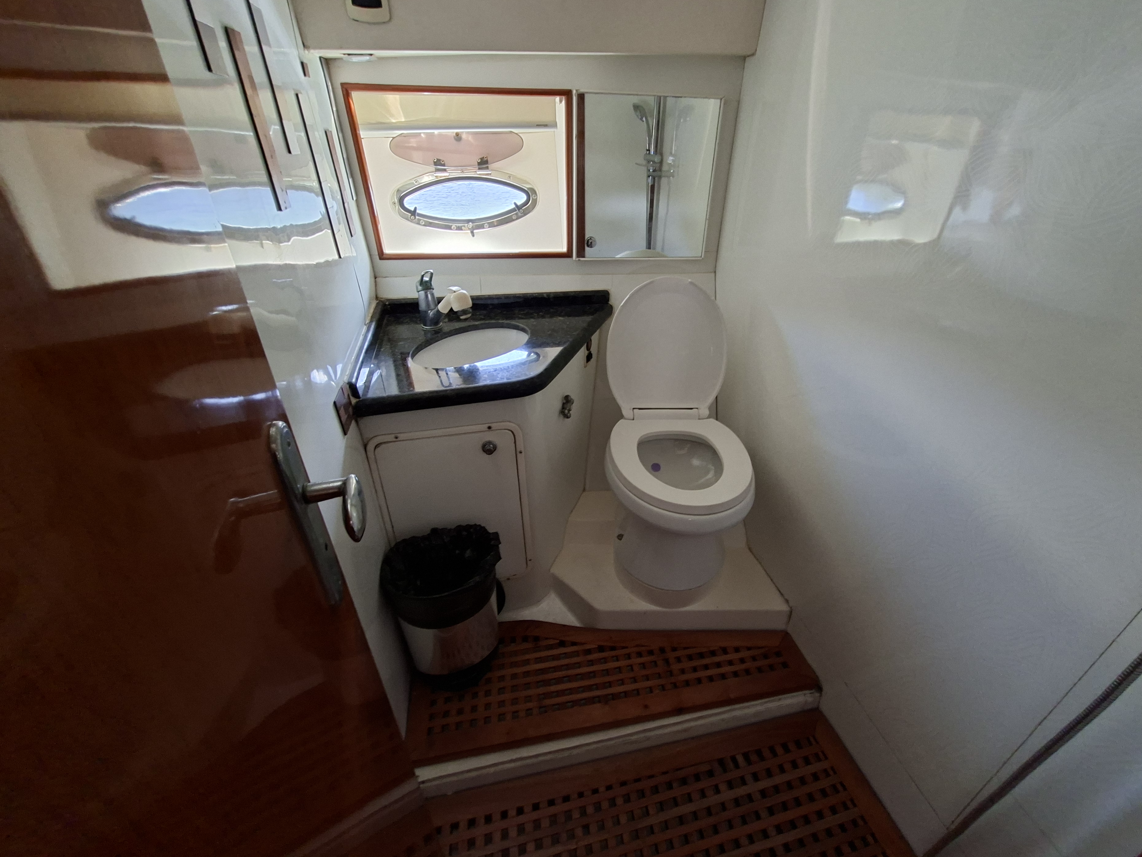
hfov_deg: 102.0
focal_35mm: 14
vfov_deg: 85.6
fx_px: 462
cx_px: 600
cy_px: 414
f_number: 2.2
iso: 100
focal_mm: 1.74
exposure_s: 1/40
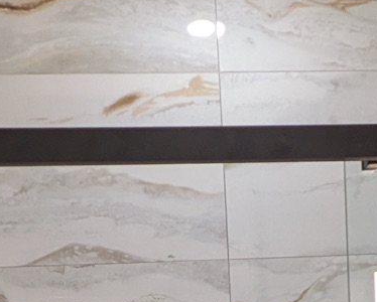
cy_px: 499
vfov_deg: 17.9
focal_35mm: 73
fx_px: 815
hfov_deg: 26.0
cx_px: 234
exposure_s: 1/120
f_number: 2.2
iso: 92
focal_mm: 1.83
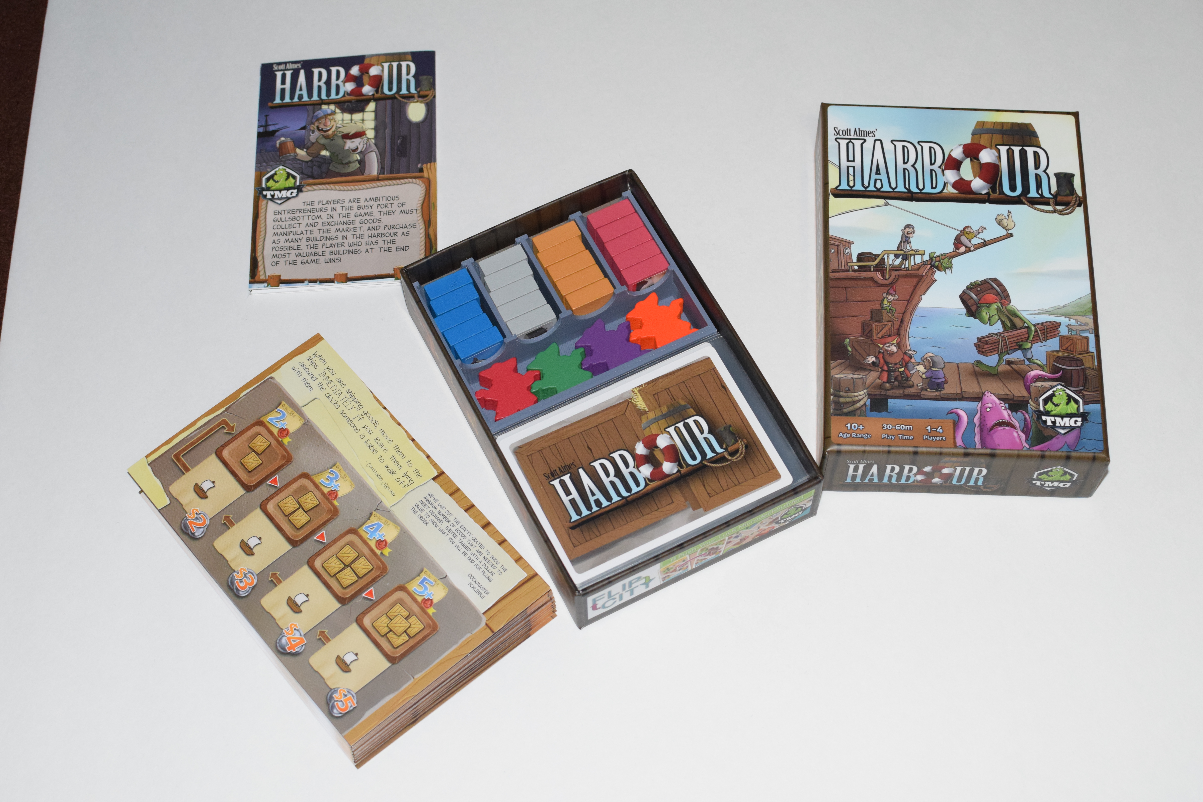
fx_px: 1754
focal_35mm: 52
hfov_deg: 37.9
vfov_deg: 25.8
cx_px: 602
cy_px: 401
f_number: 7.1
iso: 2000
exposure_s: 1/60
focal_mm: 35
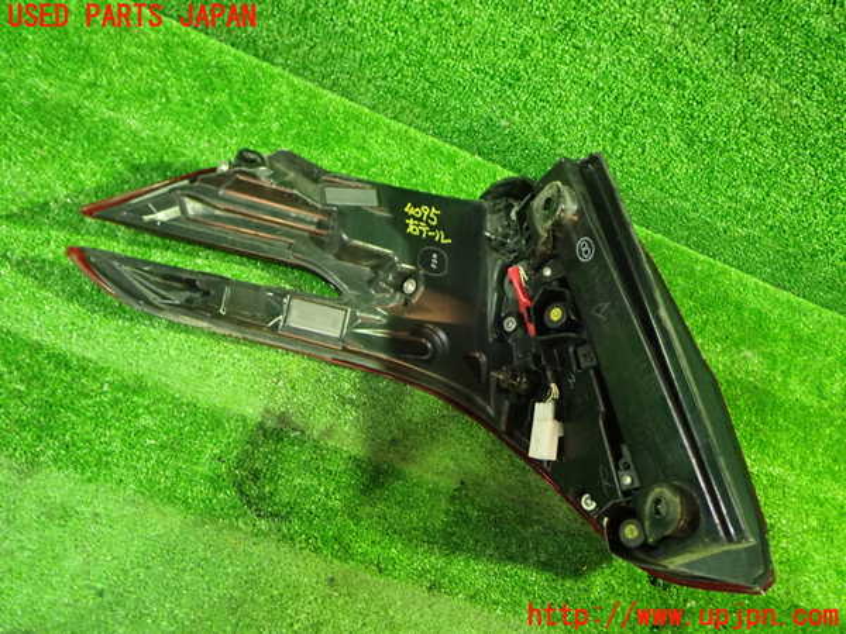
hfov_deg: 60.0
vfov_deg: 46.8
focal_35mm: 30
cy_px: 317
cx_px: 423
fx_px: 733
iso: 800
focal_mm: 5.4
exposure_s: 1/20
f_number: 2.3
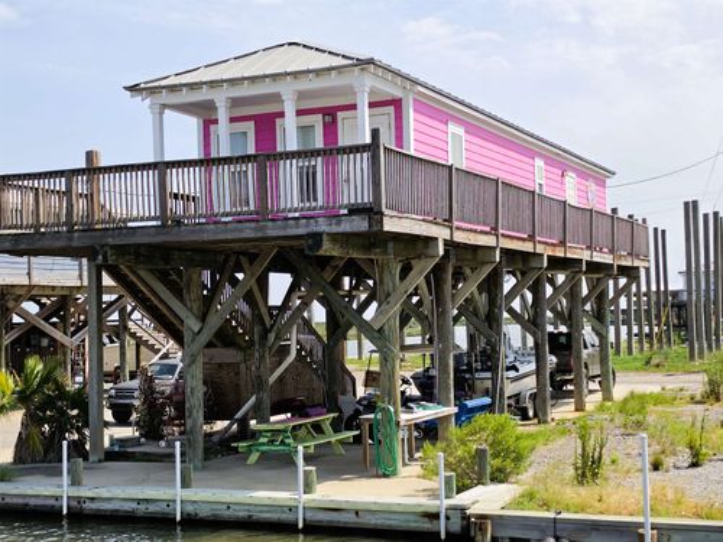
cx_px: 362
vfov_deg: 26.1
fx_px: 1170
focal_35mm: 56
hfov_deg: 34.3
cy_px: 271
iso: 32
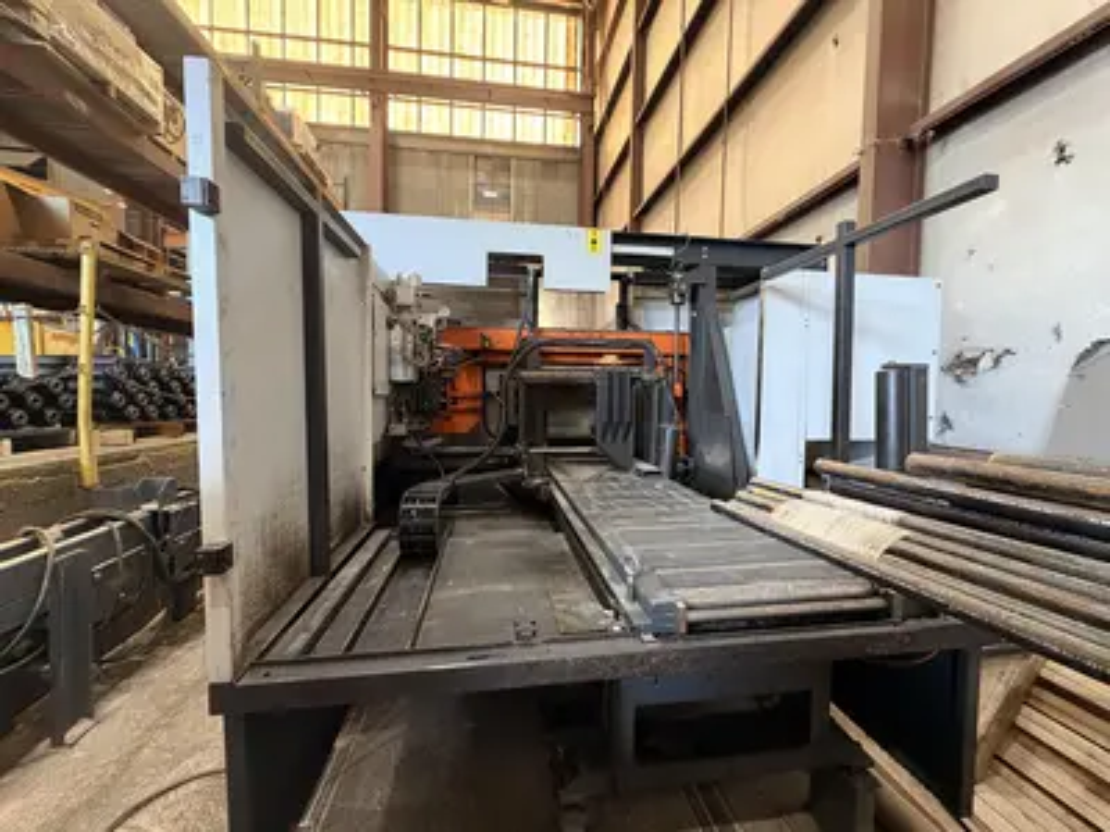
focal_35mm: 14
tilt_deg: -2.2
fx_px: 449
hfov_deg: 102.1
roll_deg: -0.2
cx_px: 555
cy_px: 416
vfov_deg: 85.7
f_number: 2.2
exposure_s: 1/60
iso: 400
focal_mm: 2.22
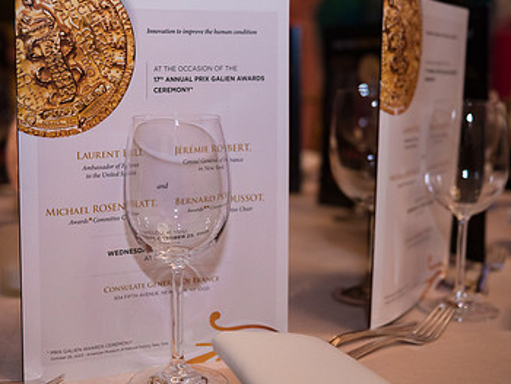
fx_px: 827
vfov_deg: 26.1
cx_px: 174
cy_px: 176
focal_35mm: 56
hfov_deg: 34.0
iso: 1600
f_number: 3.2
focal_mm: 35
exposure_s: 1/200
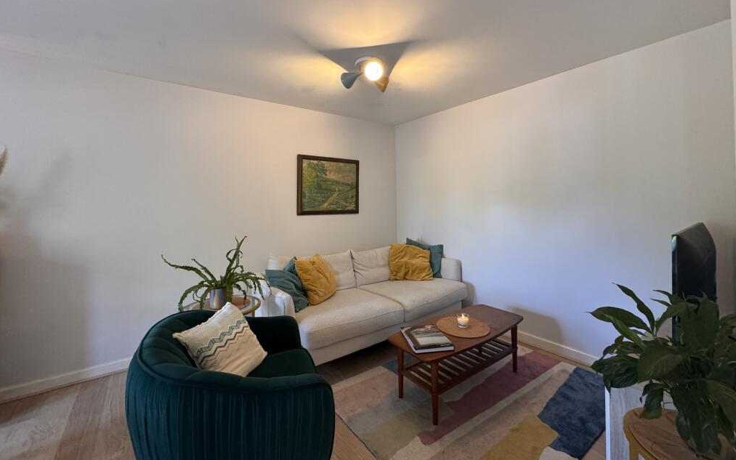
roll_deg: +0.5
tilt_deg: +2.0
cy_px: 197
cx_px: 365
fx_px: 301
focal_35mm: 15
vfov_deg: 74.4
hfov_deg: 101.5
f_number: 2.2
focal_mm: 2.22
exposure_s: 1/99
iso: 320
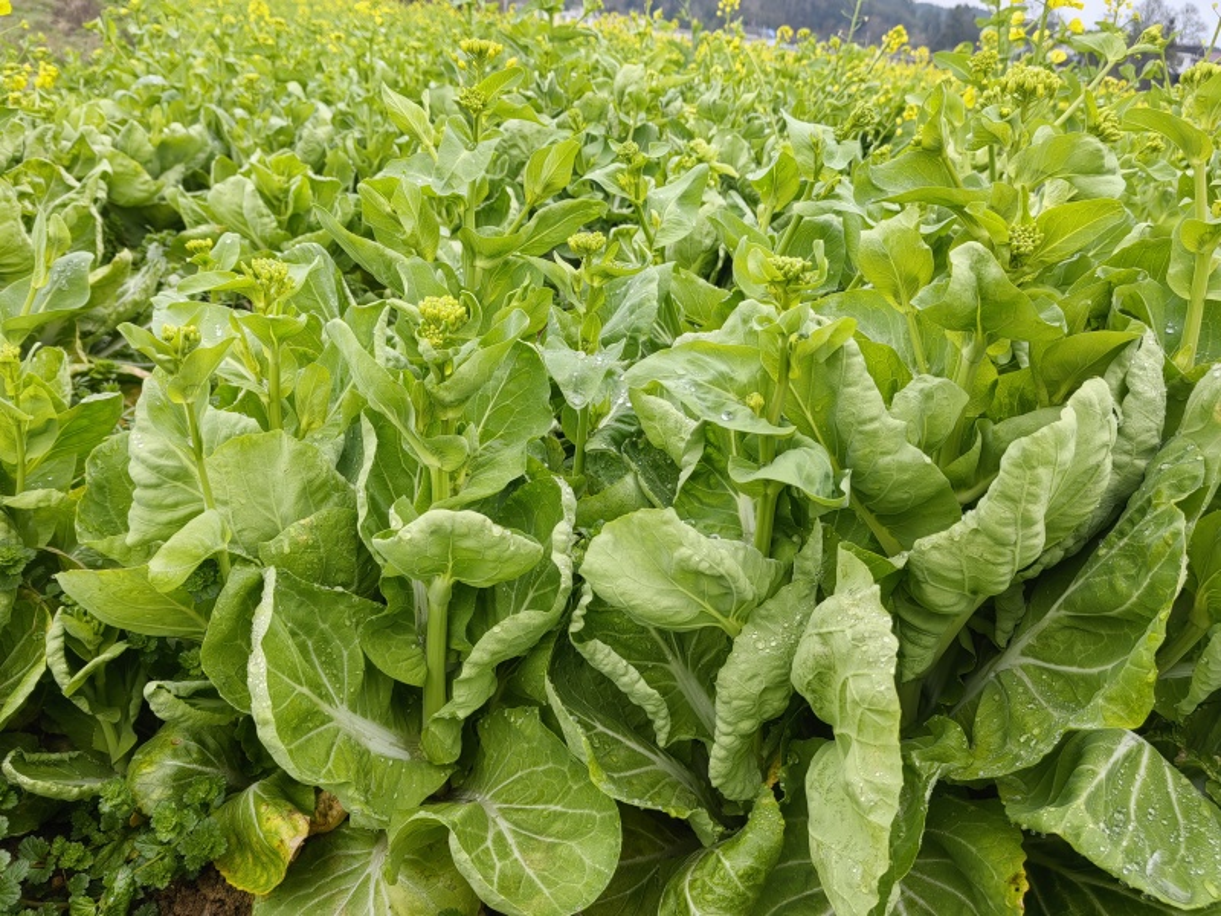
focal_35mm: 27
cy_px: 458
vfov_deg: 51.4
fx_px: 952
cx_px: 610
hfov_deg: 65.3
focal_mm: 5.52
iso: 50
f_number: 1.9
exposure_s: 1/776
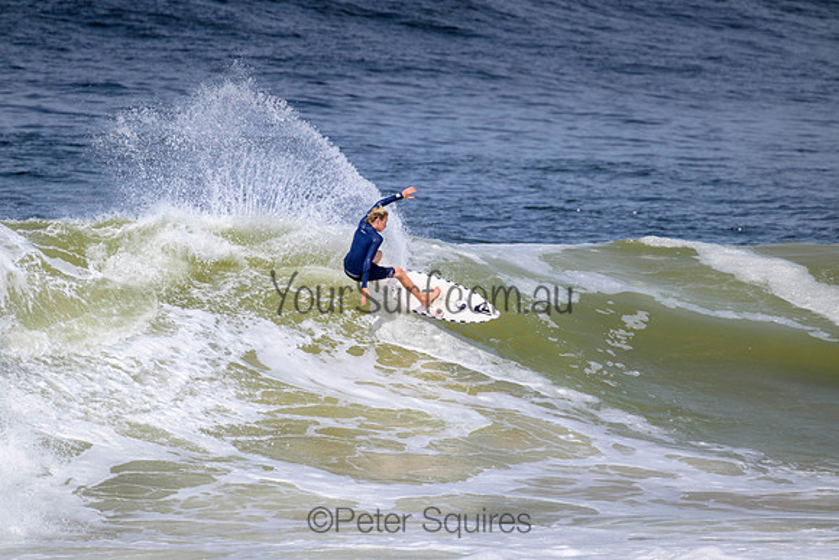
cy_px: 280
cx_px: 420
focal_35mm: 800
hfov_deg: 2.6
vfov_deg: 1.7
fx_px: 18648
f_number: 11
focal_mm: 800
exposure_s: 1/2000
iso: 560
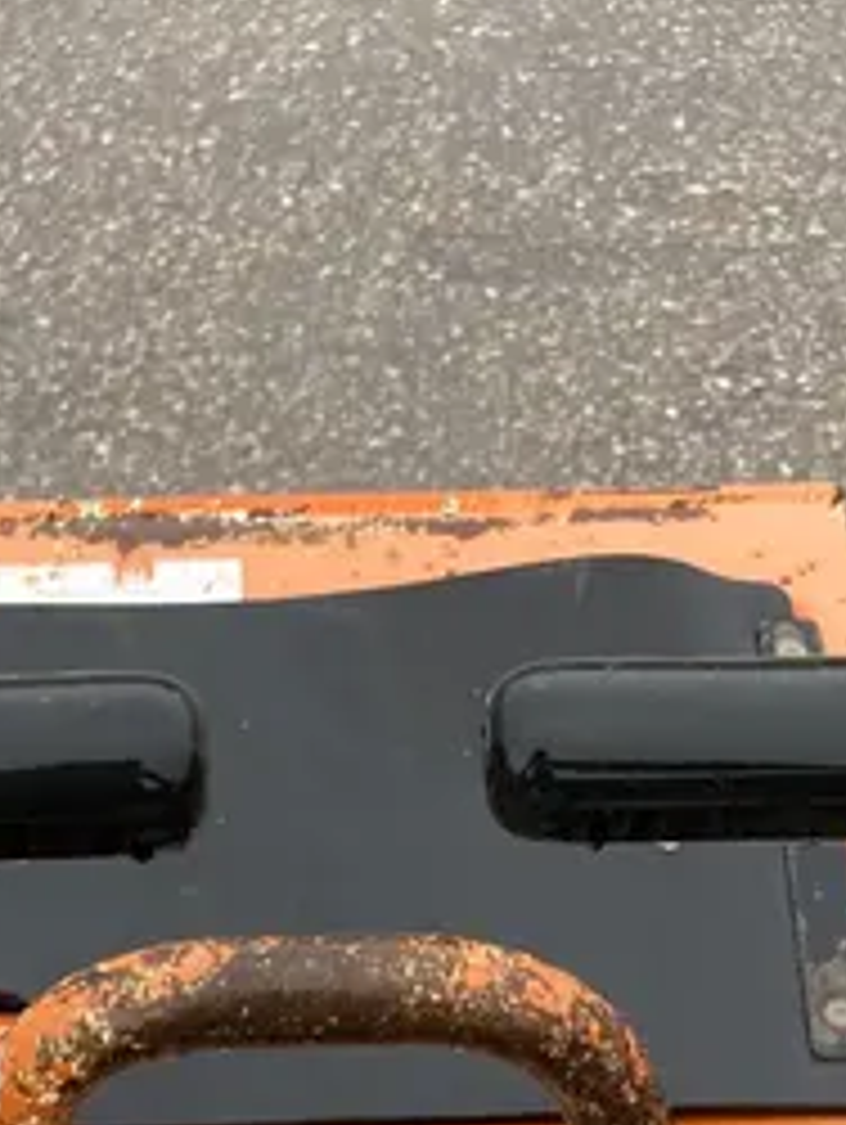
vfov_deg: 21.7
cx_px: 374
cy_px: 1415
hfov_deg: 18.0
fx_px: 2668
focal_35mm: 82
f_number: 1.8
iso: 80
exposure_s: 1/121
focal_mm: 3.99
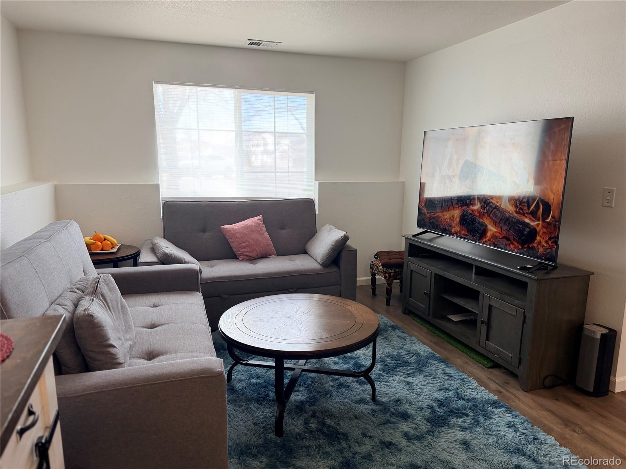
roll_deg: -0.6
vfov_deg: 56.8
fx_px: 434
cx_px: 313
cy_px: 234
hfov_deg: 71.6
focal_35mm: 24
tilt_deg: -9.5
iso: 160
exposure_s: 1/120
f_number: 1.78
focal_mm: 6.76
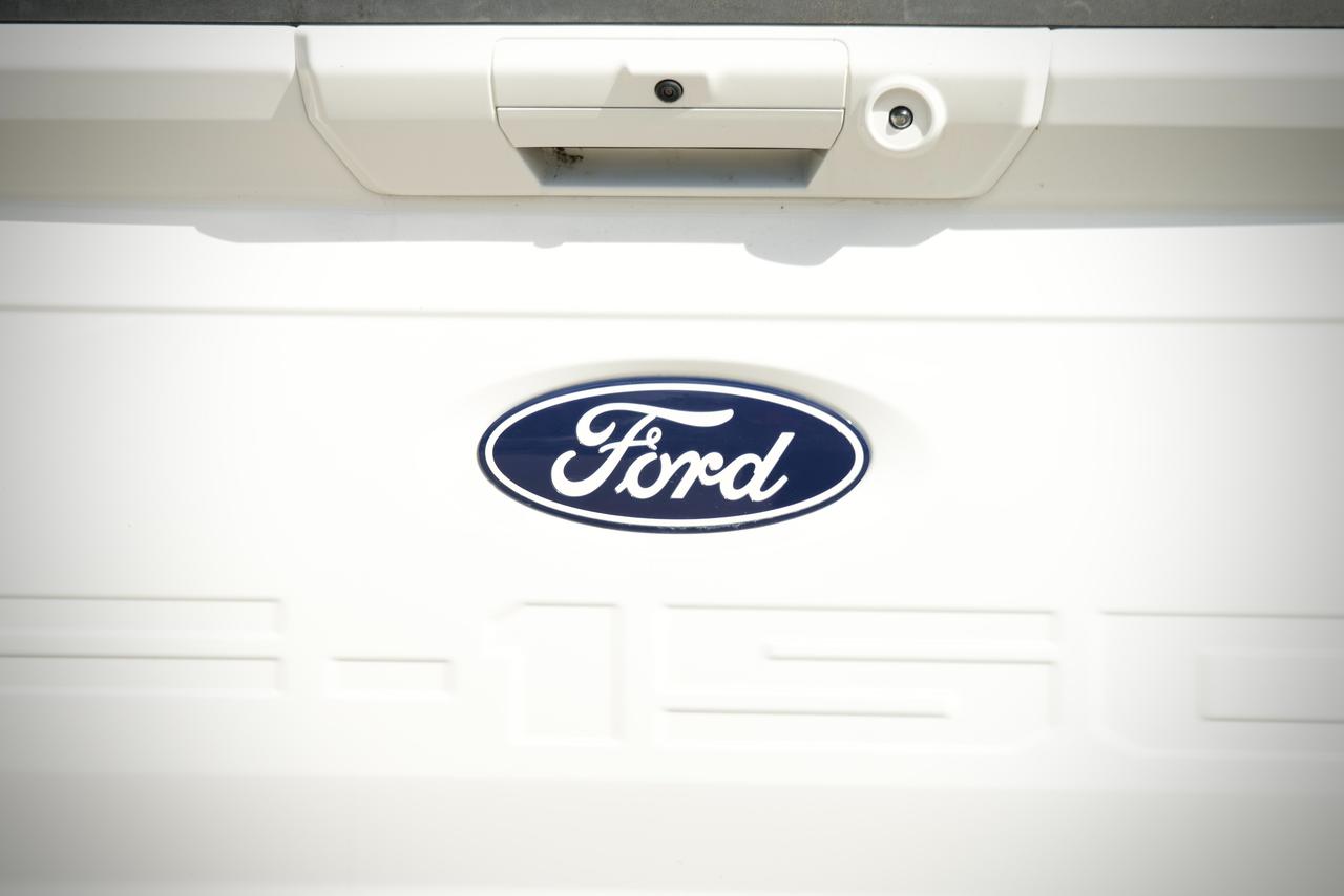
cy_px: 448
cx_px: 672
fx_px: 3921
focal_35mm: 105
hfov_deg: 19.5
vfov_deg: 13.0
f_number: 2.8
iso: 250
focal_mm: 70
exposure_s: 1/50
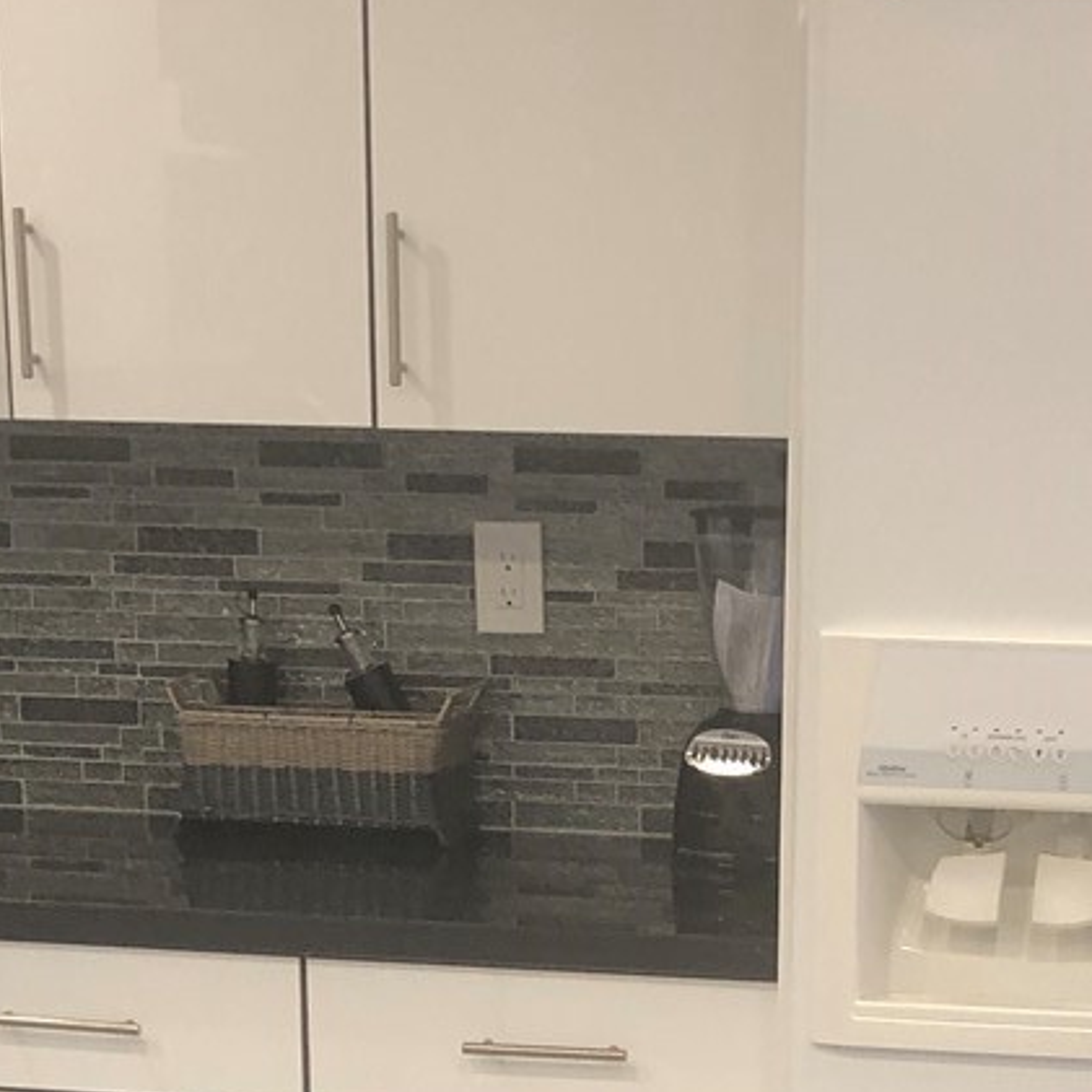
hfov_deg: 18.4
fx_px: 3355
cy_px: 1460
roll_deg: -1.2
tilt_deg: -18.2
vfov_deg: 17.3
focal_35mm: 94
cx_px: 781
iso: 32
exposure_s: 1/24
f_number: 1.8
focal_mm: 4
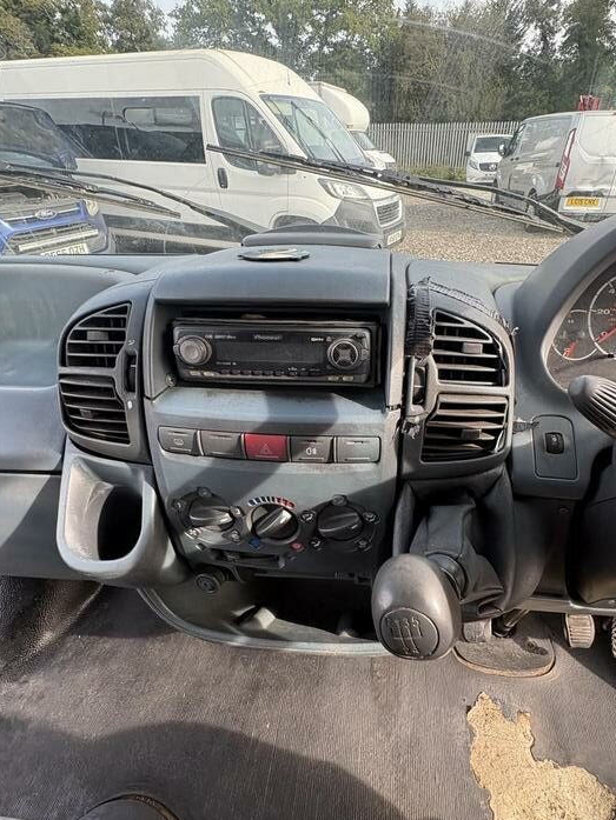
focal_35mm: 18
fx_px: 427
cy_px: 431
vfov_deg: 87.7
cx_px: 353
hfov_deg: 71.2
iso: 64
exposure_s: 1/139
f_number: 2.2
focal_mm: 2.22
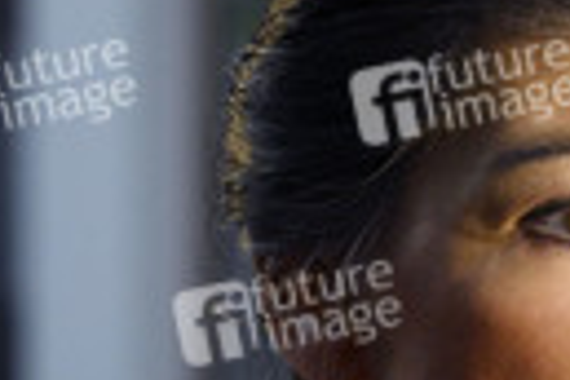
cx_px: 789
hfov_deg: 4.9
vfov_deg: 3.3
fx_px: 6649
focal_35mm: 420
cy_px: 424
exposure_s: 1/320
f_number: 7.1
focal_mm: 120
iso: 5000
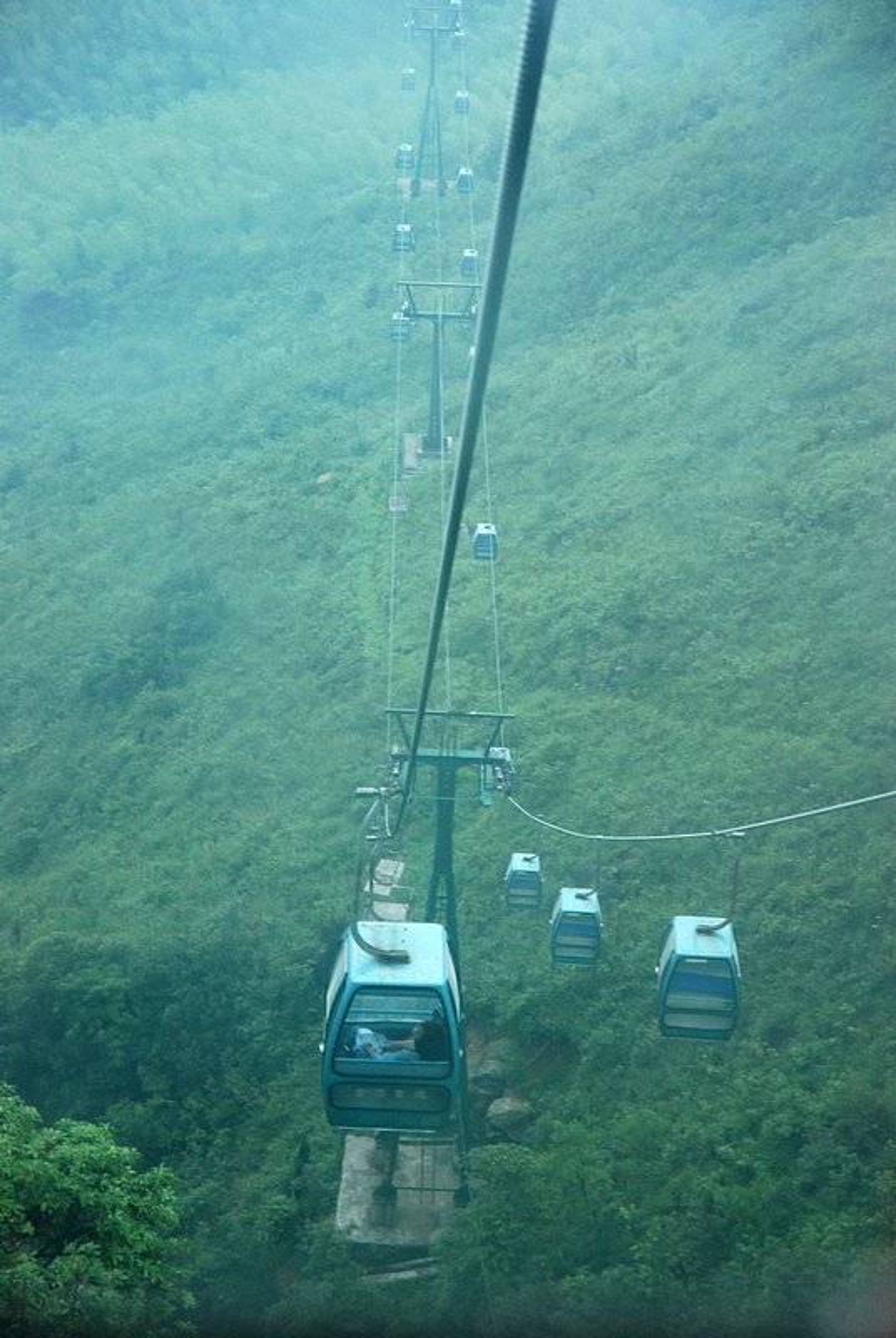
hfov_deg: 13.1
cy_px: 669
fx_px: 3906
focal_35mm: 105
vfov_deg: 19.4
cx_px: 448
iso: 640
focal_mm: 70
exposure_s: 1/60
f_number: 4.5
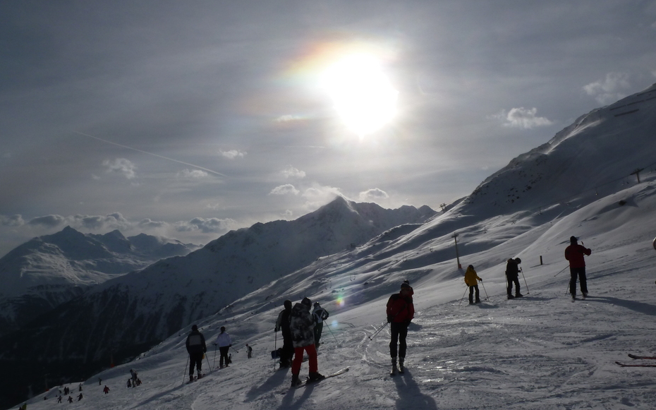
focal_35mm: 28
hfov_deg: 66.4
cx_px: 353
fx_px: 501
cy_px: 198
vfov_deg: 44.5
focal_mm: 4.3
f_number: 6.3
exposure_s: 1/2500
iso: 100
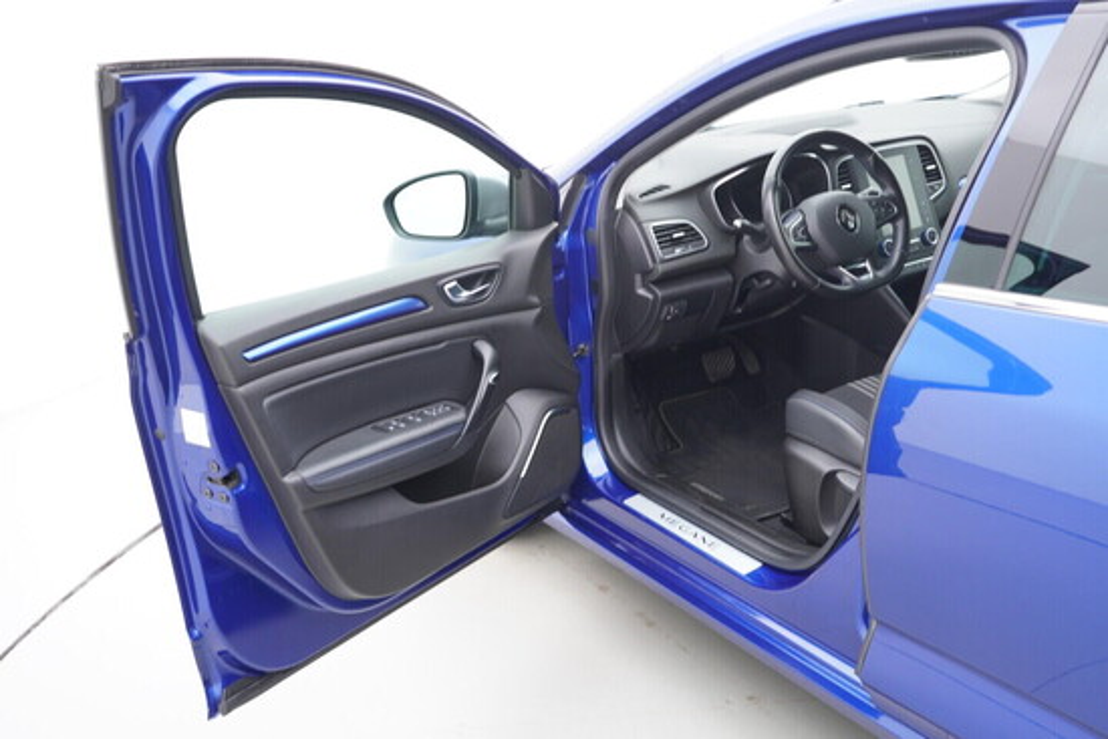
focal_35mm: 36
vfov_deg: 36.9
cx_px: 554
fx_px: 1108
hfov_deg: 53.1
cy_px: 370
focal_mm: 24
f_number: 2.8
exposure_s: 1/40
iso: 200
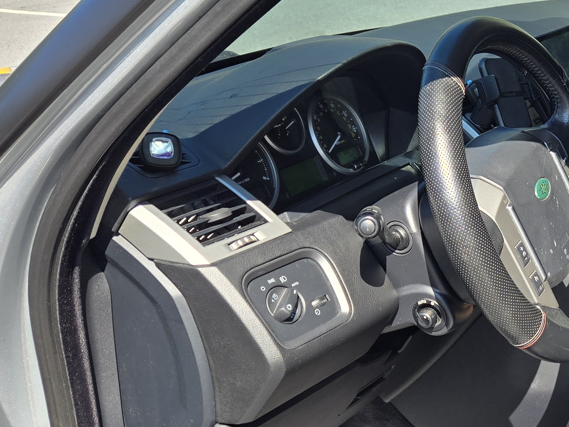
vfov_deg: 24.7
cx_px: 610
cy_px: 283
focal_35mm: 59
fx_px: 970
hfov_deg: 29.8
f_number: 1.8
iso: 25
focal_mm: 5.4
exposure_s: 1/796
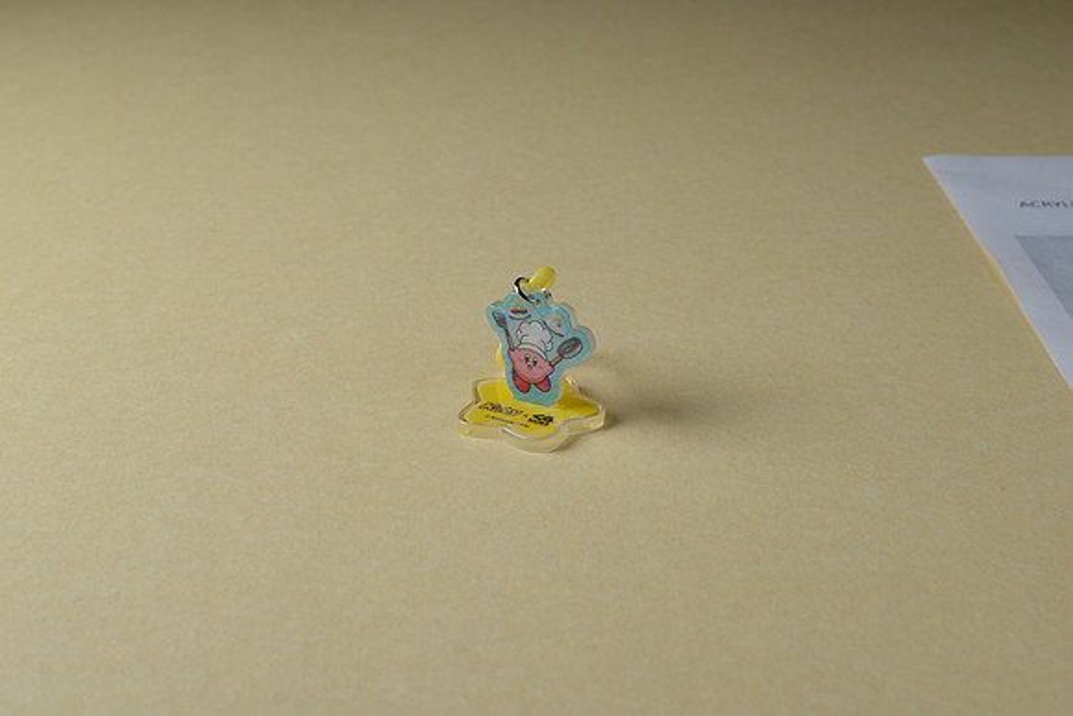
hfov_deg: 39.6
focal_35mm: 50
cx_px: 536
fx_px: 1491
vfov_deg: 27.0
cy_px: 358
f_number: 13
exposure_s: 1/200
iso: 250
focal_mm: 50
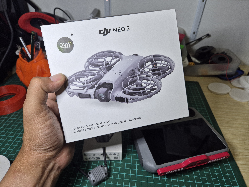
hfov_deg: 73.9
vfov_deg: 58.9
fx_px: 165
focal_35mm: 23
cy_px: 94
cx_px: 124
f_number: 1.8
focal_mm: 5.4
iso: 80
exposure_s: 1/100
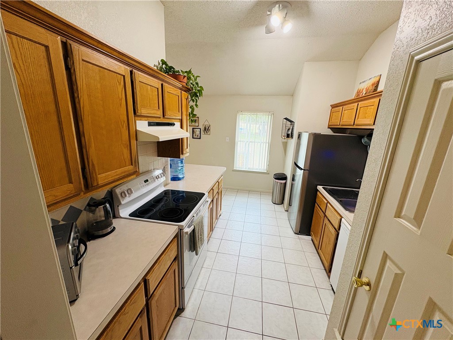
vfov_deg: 85.7
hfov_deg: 102.1
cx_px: 226
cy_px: 170
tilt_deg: -14.4
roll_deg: -2.2
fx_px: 183
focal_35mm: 14
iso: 160
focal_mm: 2.22
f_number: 2.2
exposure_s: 1/60
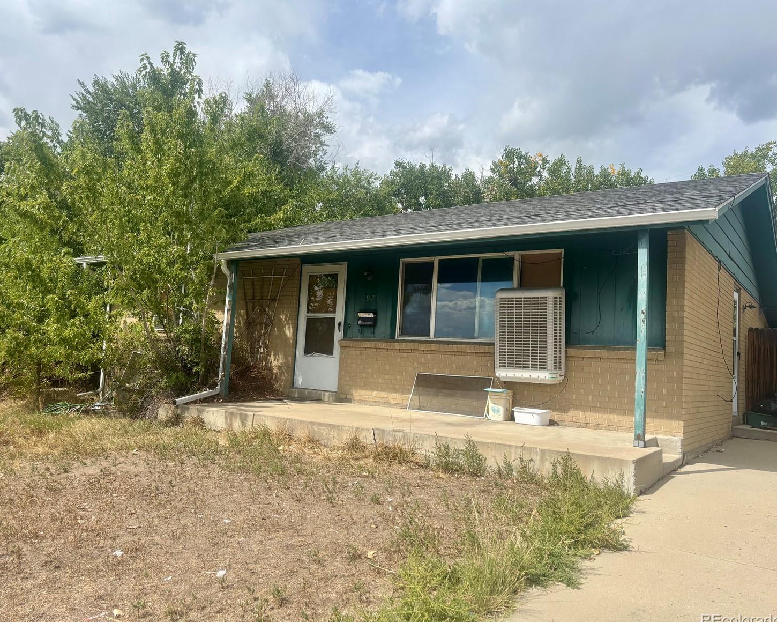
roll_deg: -3.9
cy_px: 309
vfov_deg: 51.5
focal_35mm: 28
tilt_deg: +4.6
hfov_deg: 62.1
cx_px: 358
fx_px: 644
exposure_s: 1/3788
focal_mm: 5.96
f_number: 1.6
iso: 50
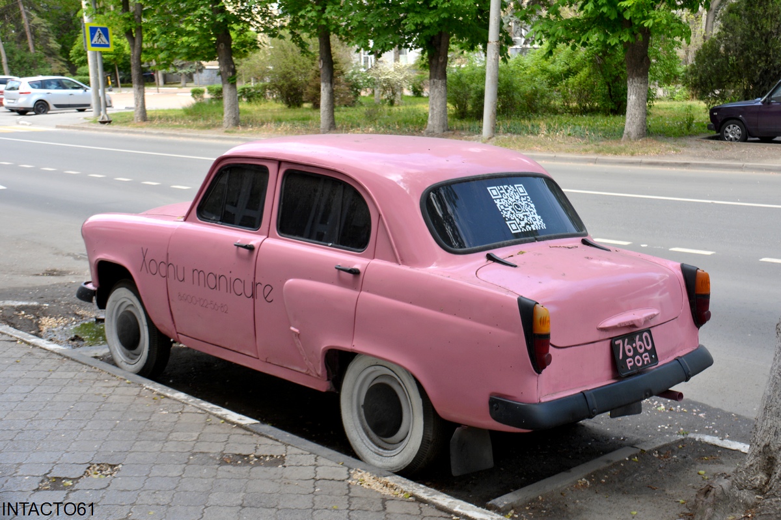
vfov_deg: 28.1
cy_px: 260
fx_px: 1041
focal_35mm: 48
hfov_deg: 41.1
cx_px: 390
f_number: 7.1
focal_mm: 32
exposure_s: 1/200
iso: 200
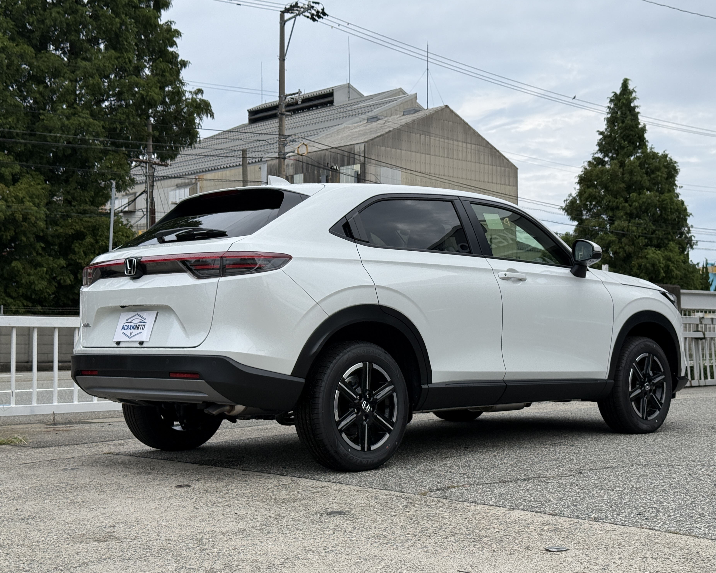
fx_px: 1081
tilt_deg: +2.9
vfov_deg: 29.7
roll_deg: -0.1
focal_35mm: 51
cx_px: 374
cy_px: 288
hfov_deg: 36.6
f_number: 1.78
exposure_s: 1/5208
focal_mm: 6.76
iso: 64
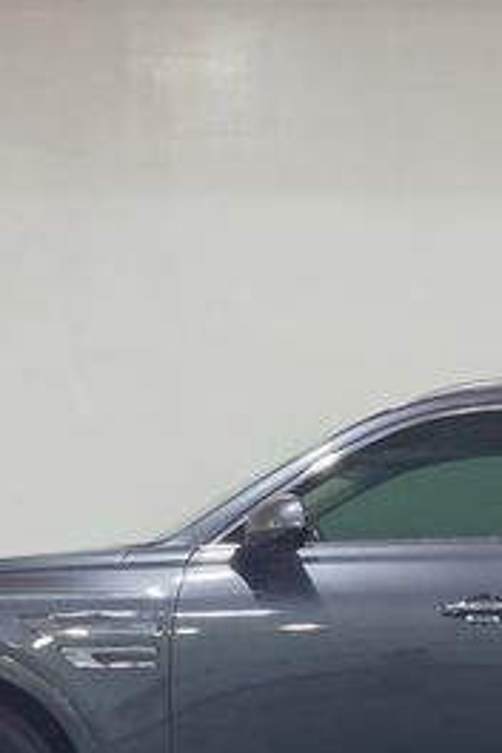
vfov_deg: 11.8
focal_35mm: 174
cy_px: 642
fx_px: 3639
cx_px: 502
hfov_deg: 7.9
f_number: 2.4
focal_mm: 7.9
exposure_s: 1/120
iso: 400
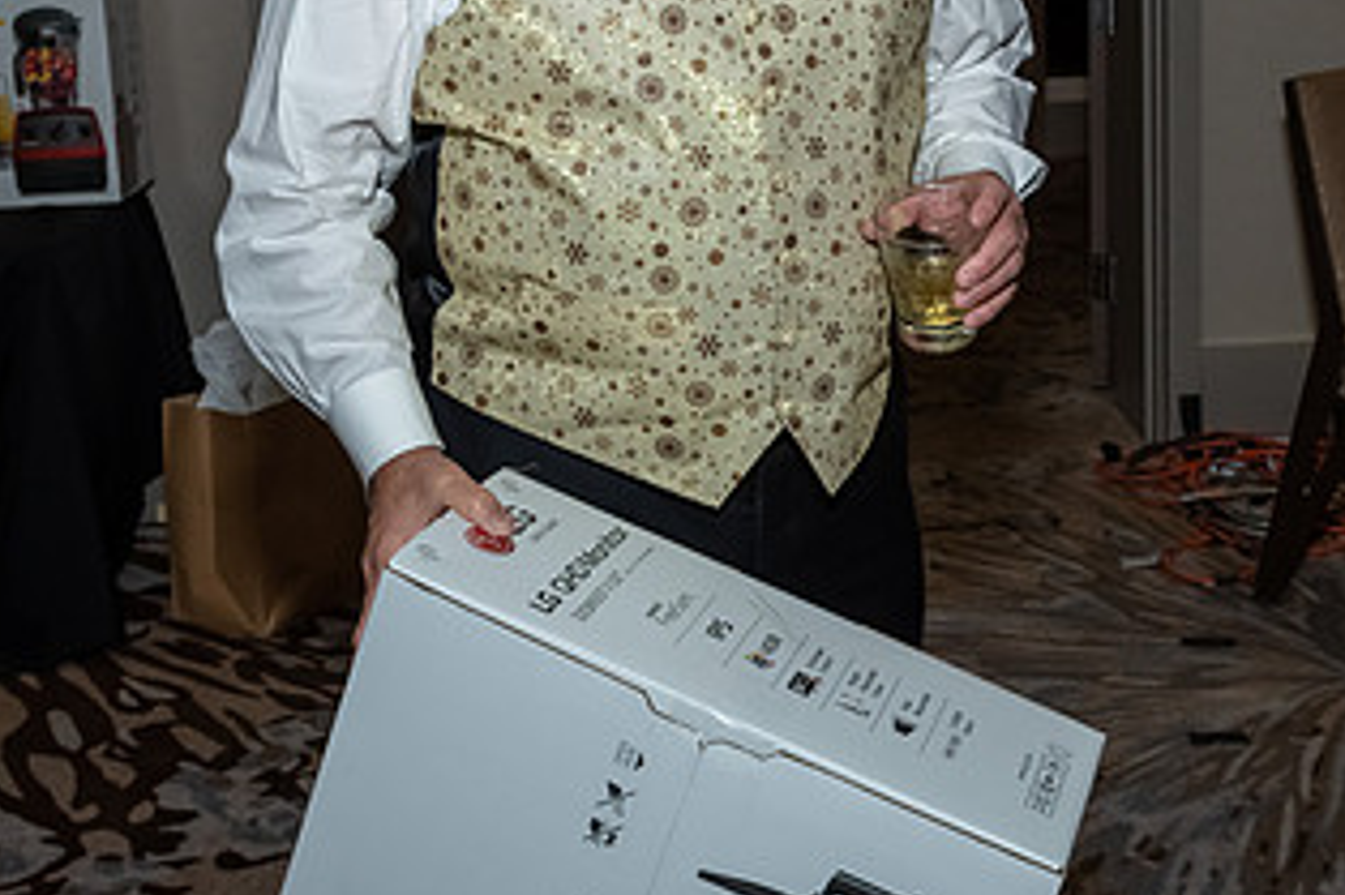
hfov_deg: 34.8
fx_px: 2128
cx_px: 857
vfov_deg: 23.5
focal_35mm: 57
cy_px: 197
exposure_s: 1/250
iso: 500
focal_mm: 17
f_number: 6.3
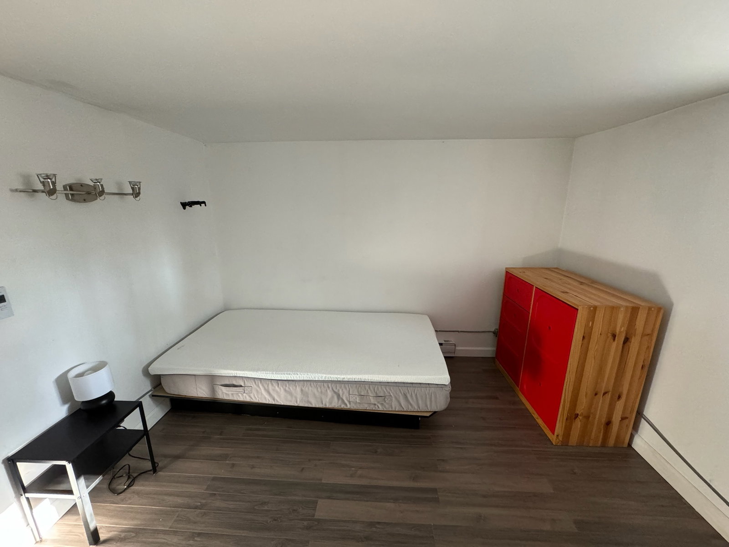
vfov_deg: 85.7
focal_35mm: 14
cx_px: 364
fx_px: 295
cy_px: 274
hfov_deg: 102.1
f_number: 2.2
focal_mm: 2.22
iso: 640
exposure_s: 1/60
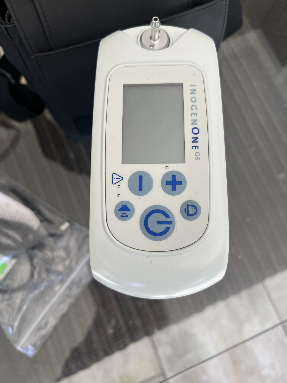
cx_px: 144
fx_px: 287
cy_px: 192
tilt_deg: -75.4
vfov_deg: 67.3
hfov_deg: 53.1
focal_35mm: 26
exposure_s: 1/509
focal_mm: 5.7
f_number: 1.5
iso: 50
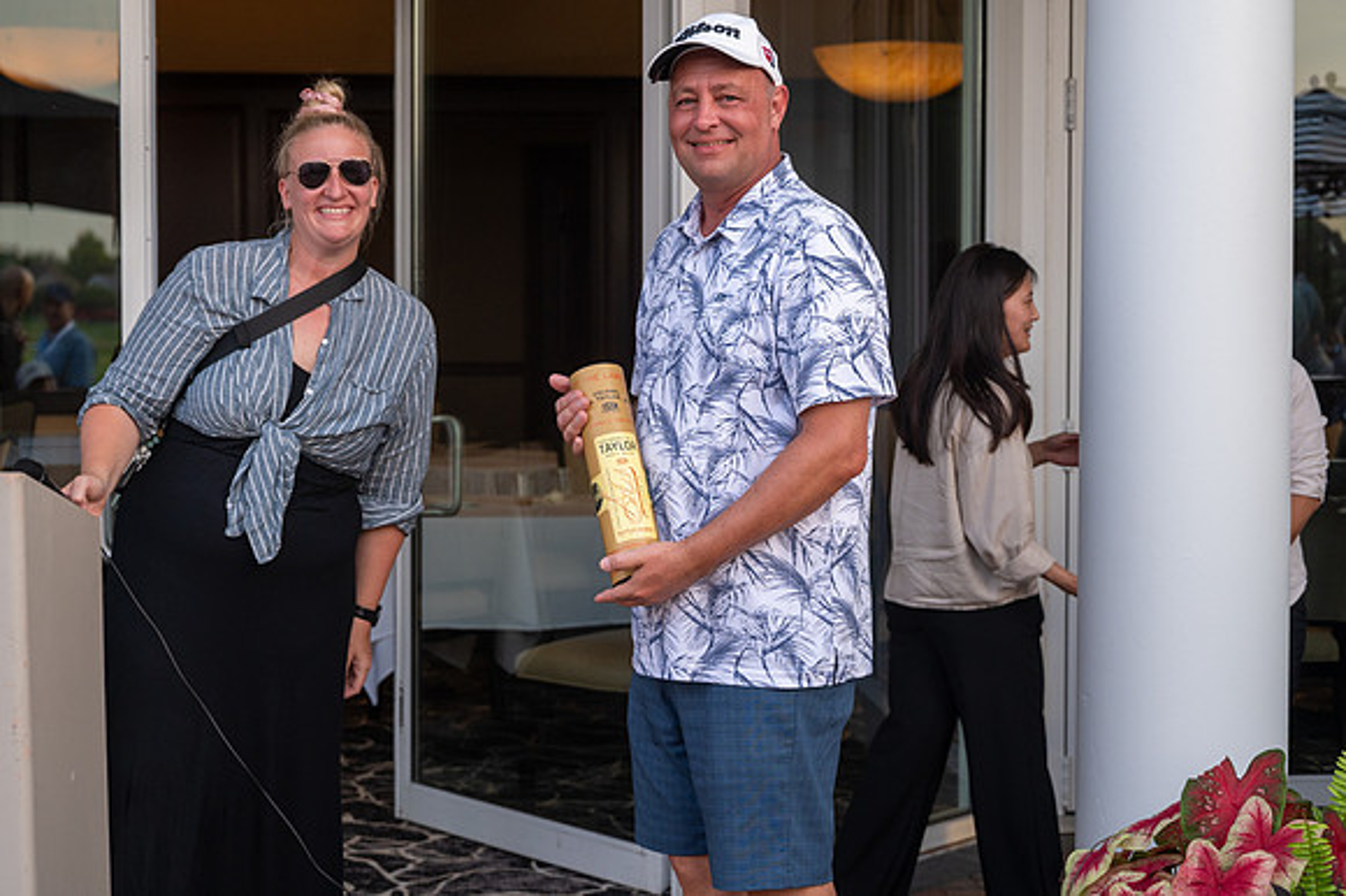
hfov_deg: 31.5
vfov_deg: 21.3
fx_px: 2385
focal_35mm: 64
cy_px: 440
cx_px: 701
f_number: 4
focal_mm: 53
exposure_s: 1/500
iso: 500
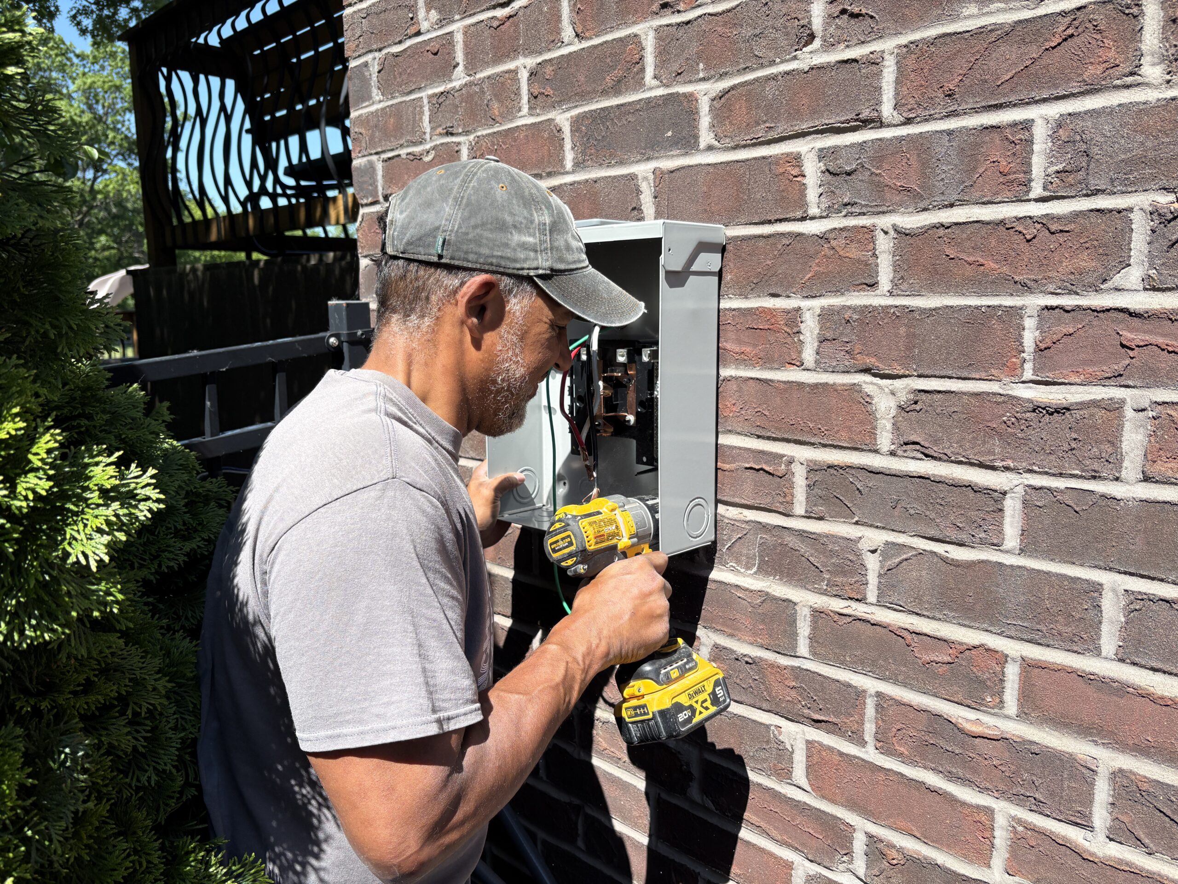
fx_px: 885
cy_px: 442
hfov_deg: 67.3
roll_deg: +2.2
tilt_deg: -8.6
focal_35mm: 26
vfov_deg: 53.1
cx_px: 589
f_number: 1.6
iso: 50
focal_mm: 5.96
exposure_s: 1/1751
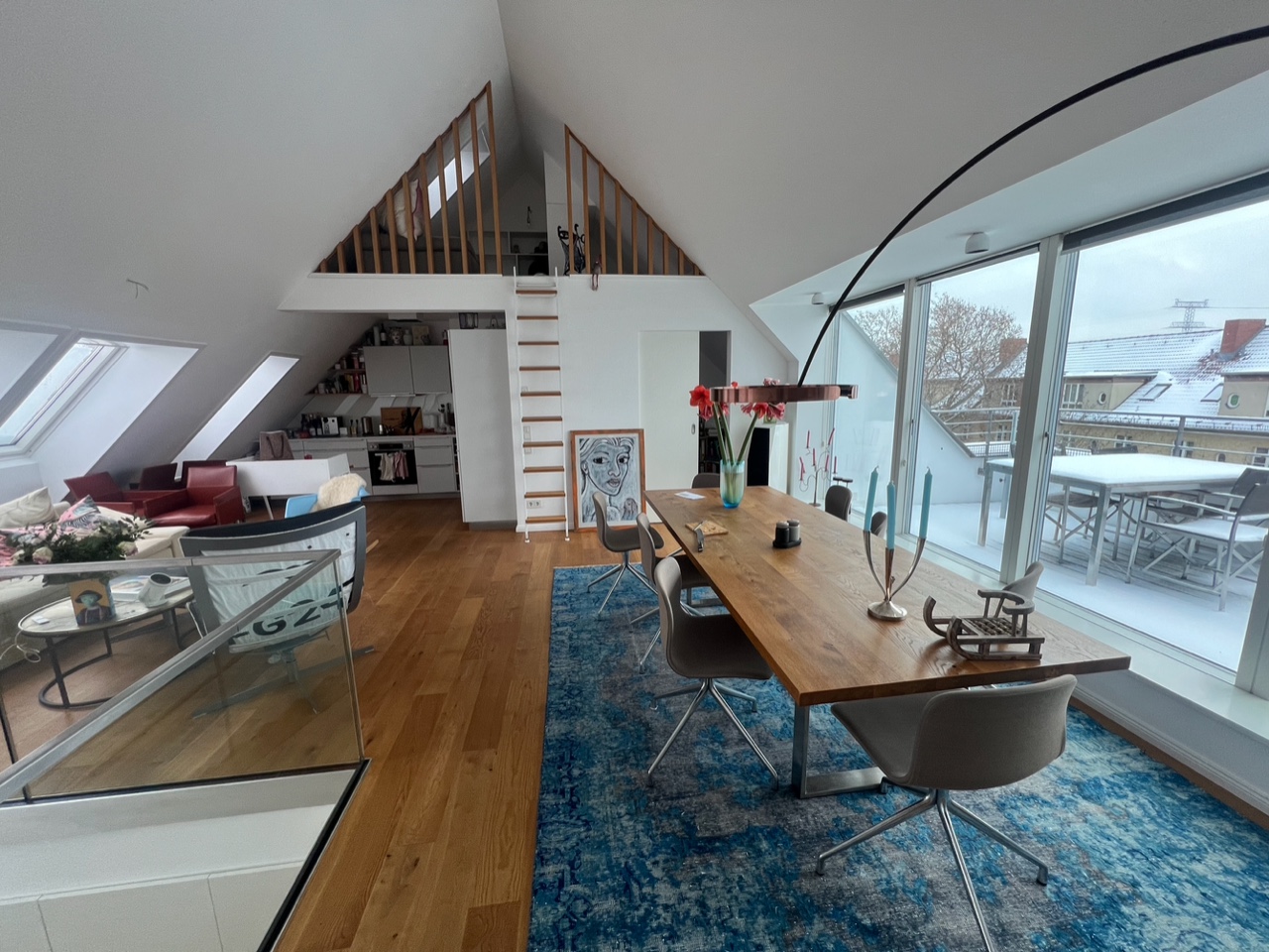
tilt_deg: -11.2
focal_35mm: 13
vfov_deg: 89.9
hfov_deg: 106.2
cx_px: 634
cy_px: 476
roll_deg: +1.1
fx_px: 477
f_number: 1.8
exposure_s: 1/99
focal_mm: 1.57
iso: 80
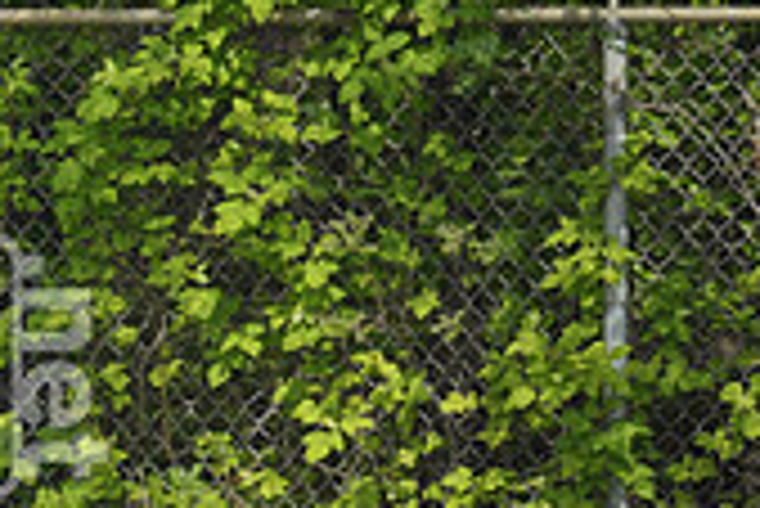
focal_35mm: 1303
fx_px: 27531
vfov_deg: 1.1
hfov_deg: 1.6
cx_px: -472
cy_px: 396
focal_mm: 380
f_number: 4
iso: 640
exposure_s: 1/2500
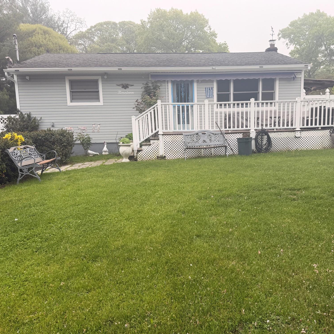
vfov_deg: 55.6
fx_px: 317
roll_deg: +0.8
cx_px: 191
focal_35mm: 29
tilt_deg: -6.7
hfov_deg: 55.4
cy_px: 168
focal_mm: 6.76
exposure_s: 1/1018
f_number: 1.78
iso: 80
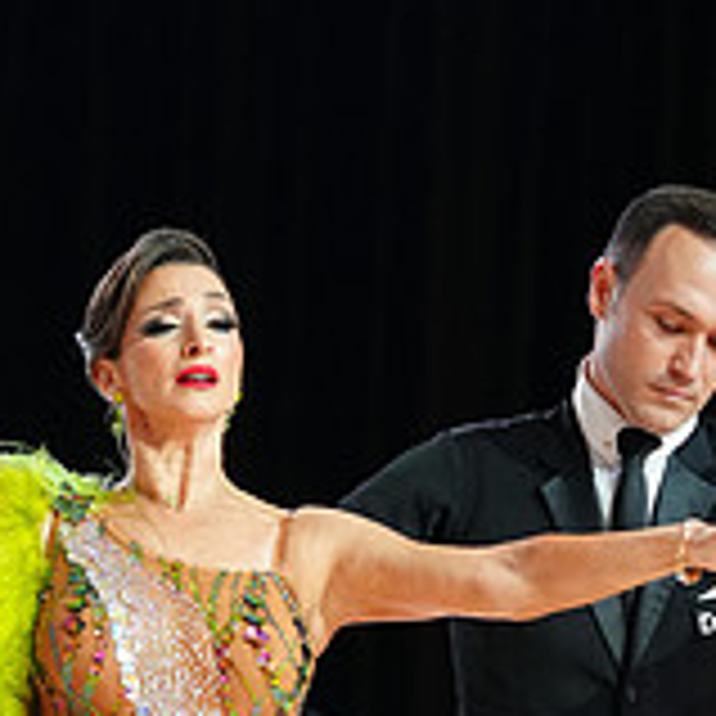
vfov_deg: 4.3
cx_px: 340
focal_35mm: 407
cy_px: 1072
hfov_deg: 4.3
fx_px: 9524
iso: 2500
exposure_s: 1/250
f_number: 4
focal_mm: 131
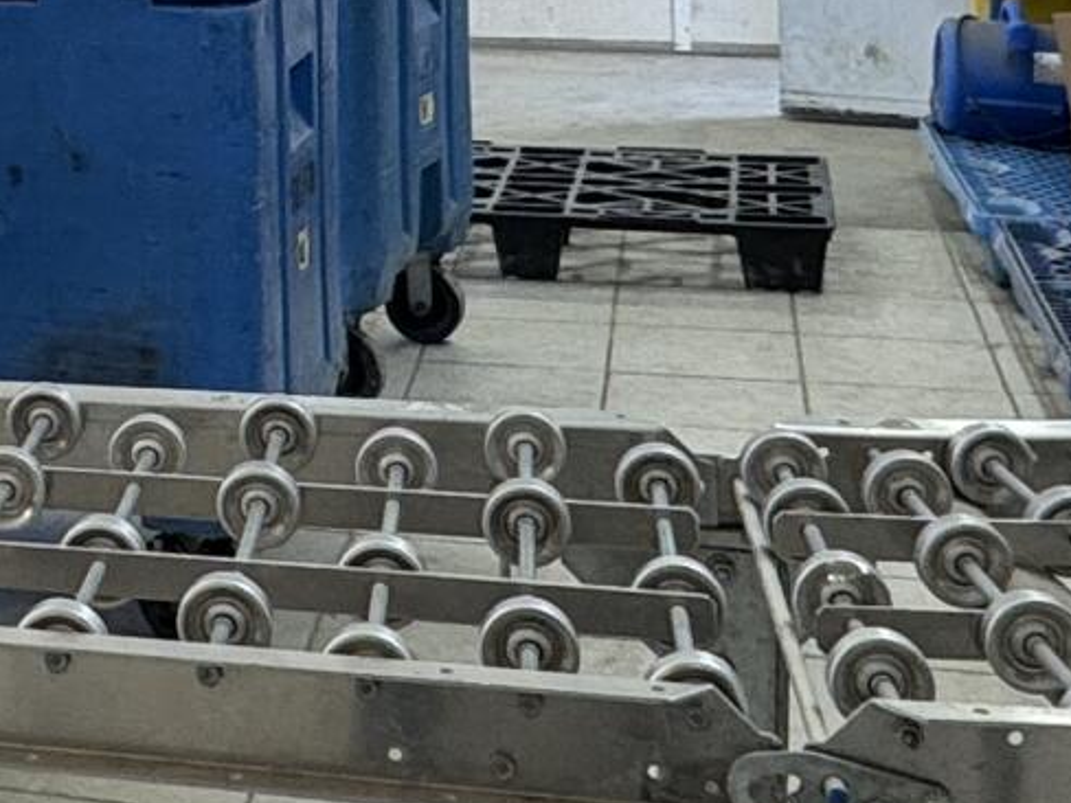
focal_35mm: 86
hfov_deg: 21.3
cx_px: -187
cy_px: -351
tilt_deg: +0.6
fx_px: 2661
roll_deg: +0.5
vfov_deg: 15.9
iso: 64
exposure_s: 1/120
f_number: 2.2
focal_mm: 2.22
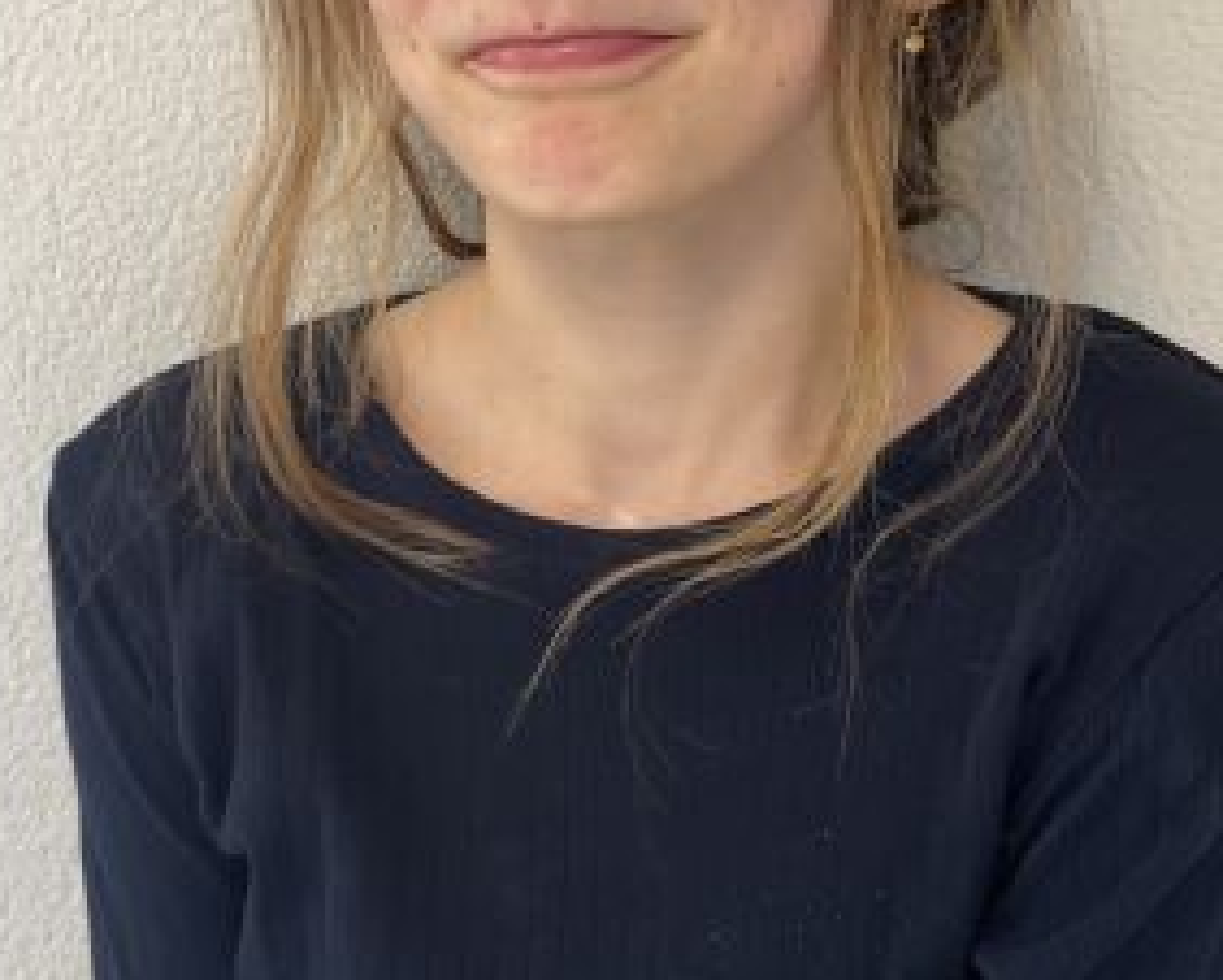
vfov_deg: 27.2
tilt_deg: -7.2
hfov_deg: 34.6
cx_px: 499
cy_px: 104
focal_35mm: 54
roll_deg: -0.7
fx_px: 1956
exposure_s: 1/122
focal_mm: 5.1
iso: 64
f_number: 1.6
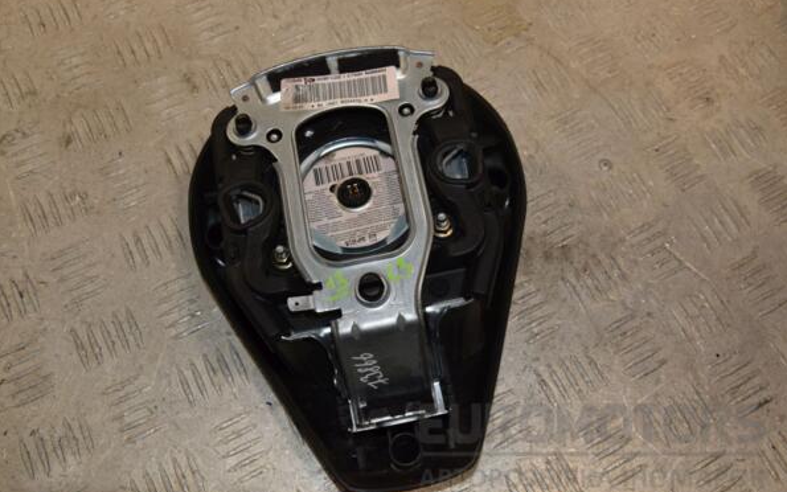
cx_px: 394
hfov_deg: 50.9
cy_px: 247
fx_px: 826
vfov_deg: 33.2
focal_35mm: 39
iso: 800
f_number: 9
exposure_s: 1/200
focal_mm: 25
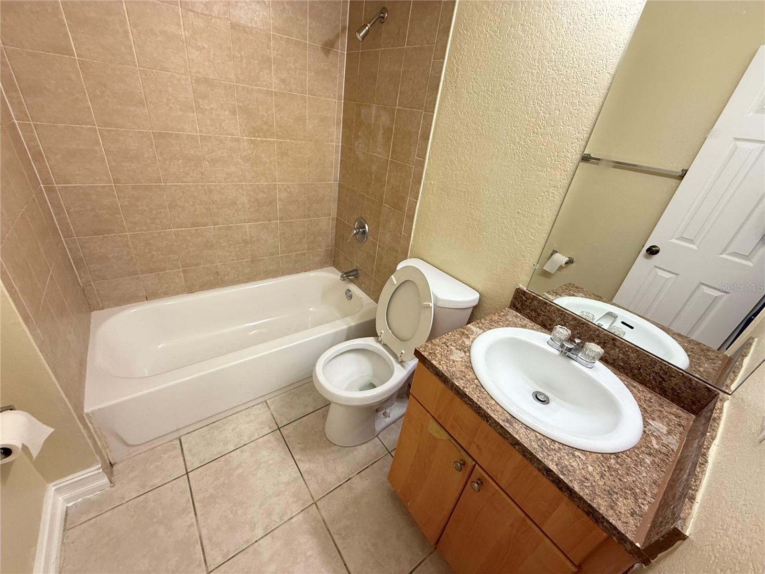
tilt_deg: -28.6
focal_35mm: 14
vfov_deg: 85.7
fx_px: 309
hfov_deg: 102.1
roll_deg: -7.9
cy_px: 287
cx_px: 382
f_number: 2.2
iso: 320
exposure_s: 1/120
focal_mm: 2.22
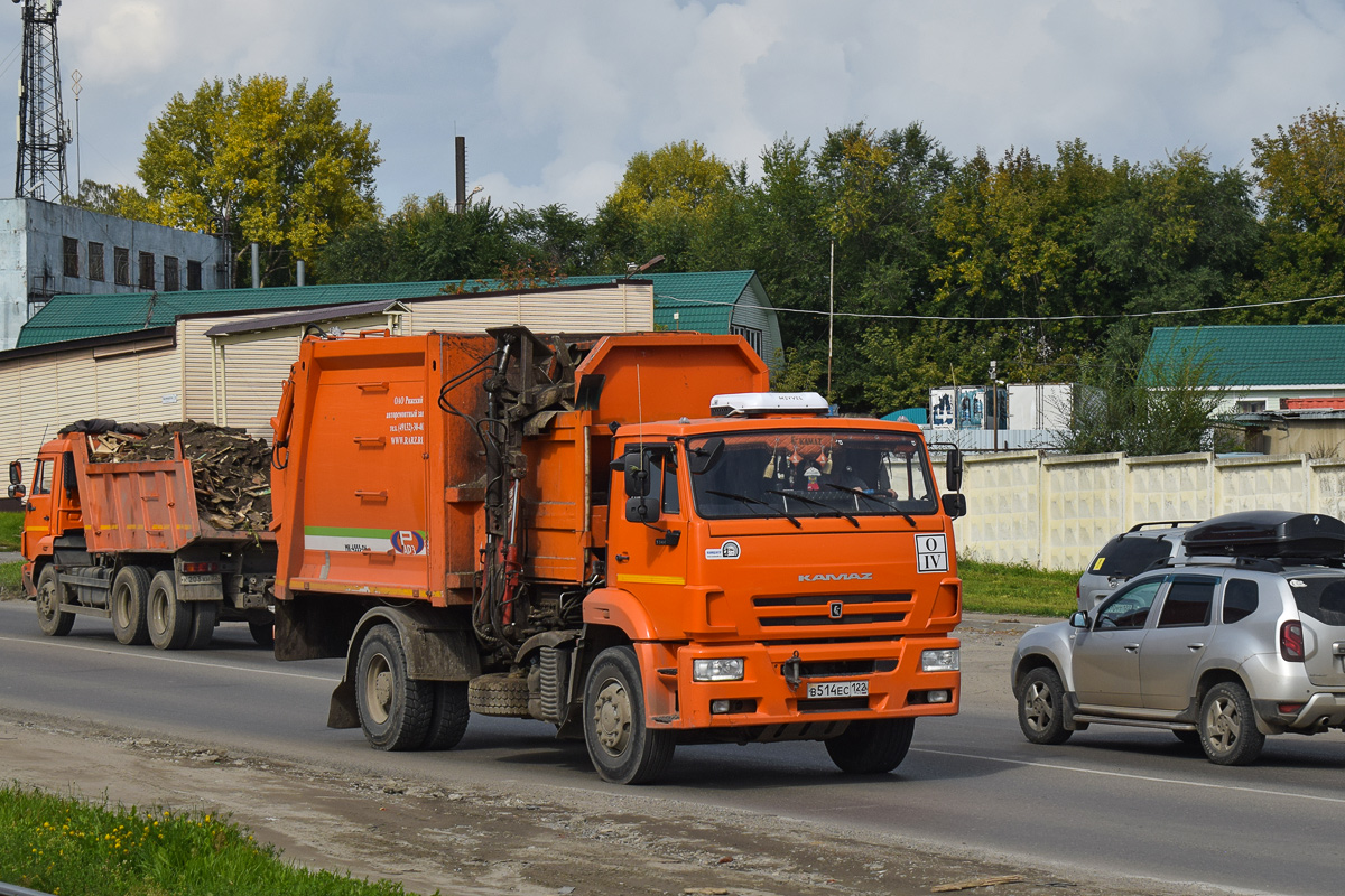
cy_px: 448
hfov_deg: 24.6
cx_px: 672
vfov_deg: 16.6
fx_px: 3082
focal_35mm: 82
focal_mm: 55
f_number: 7.1
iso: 200
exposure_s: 1/1250
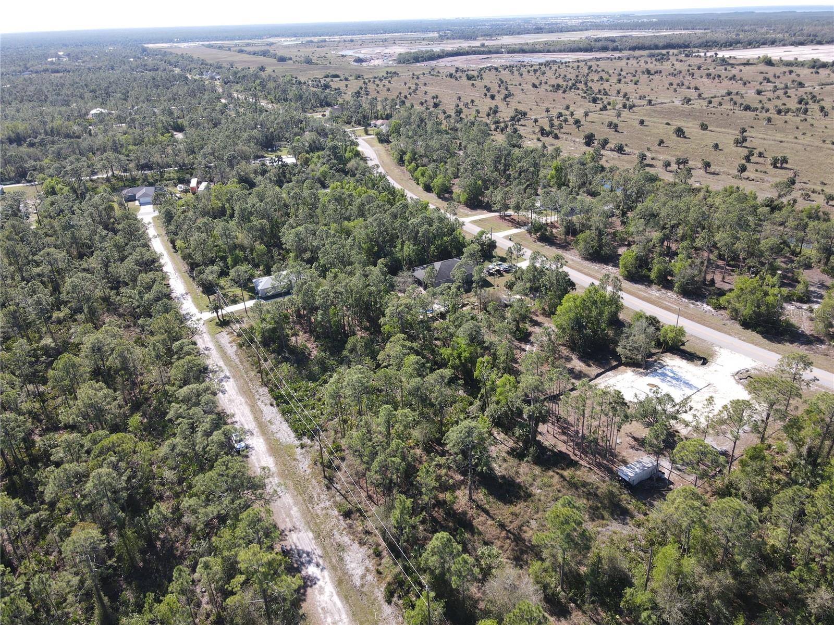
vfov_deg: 56.8
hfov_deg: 71.6
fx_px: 578
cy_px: 312
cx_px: 417
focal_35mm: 24
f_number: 2.8
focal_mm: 4.5
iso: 100
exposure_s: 1/320
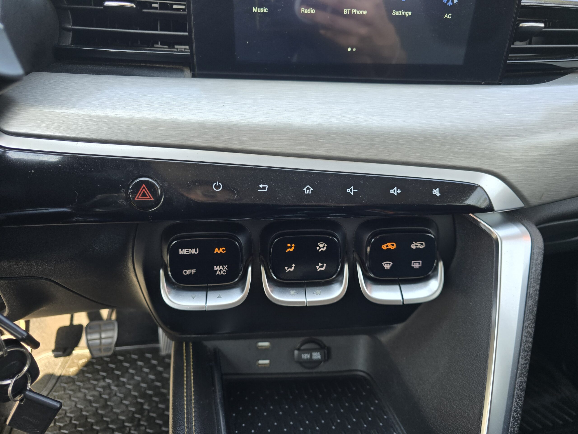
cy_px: 217
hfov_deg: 73.9
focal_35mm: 23
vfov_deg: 58.9
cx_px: 289
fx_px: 384
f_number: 1.7
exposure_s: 1/180
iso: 100
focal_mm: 6.3
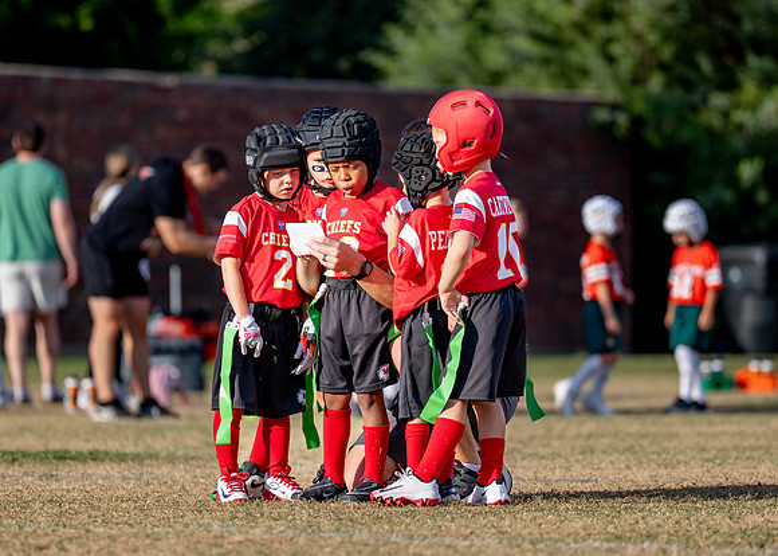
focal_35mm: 334
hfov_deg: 6.0
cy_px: 295
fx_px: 7387
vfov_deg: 4.3
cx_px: 351
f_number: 2.8
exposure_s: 1/5000
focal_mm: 200
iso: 250
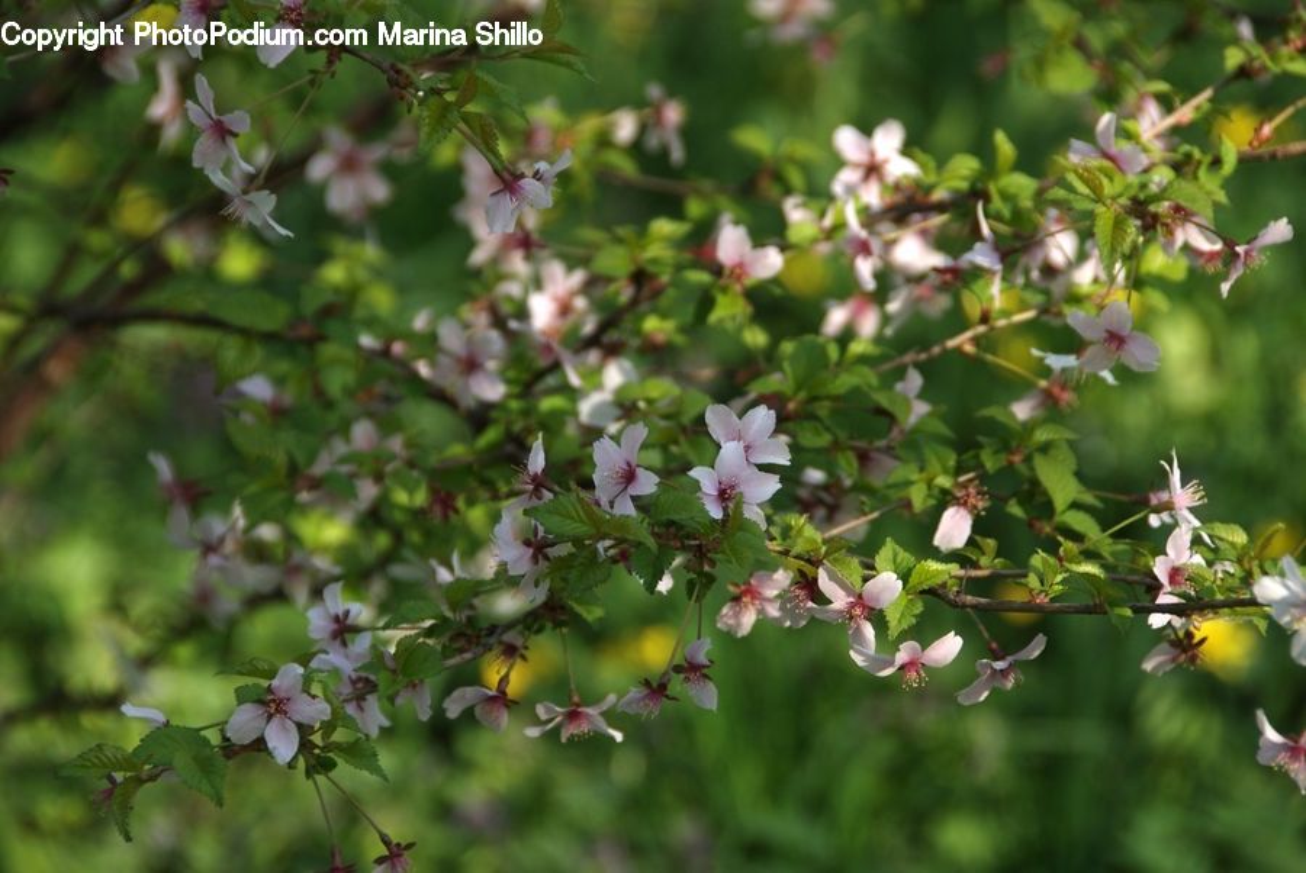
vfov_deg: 4.6
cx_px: 653
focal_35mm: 300
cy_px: 436
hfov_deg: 6.9
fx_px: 10894
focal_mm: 200
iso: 100
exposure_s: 1/100
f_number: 8
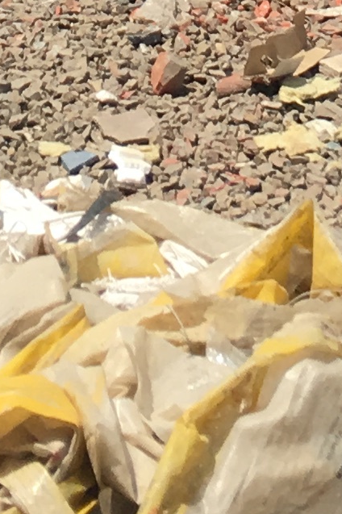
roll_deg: -1.2
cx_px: 193
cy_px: -821
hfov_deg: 7.2
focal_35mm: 191
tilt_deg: -5.8
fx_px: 2725
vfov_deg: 9.3
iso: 25
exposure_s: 1/1538
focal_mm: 4.15
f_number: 2.2
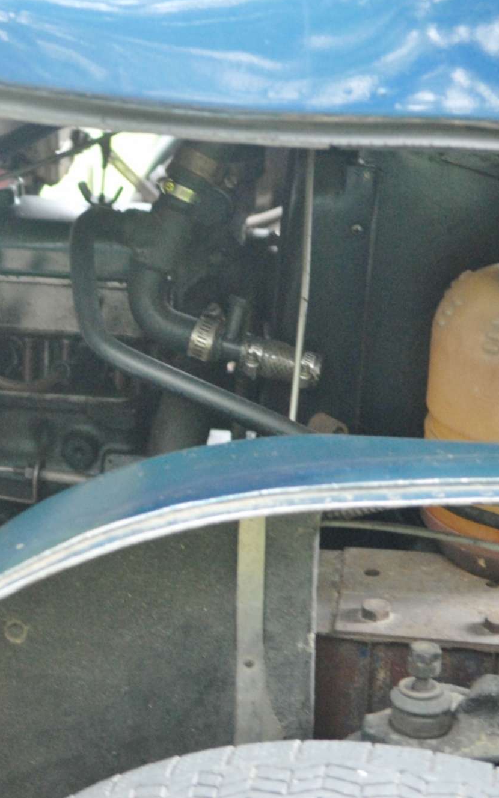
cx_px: -74
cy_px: 397
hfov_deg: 10.2
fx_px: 2758
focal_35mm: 127
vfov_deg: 16.5
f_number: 2.8
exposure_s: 1/30
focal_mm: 55
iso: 640
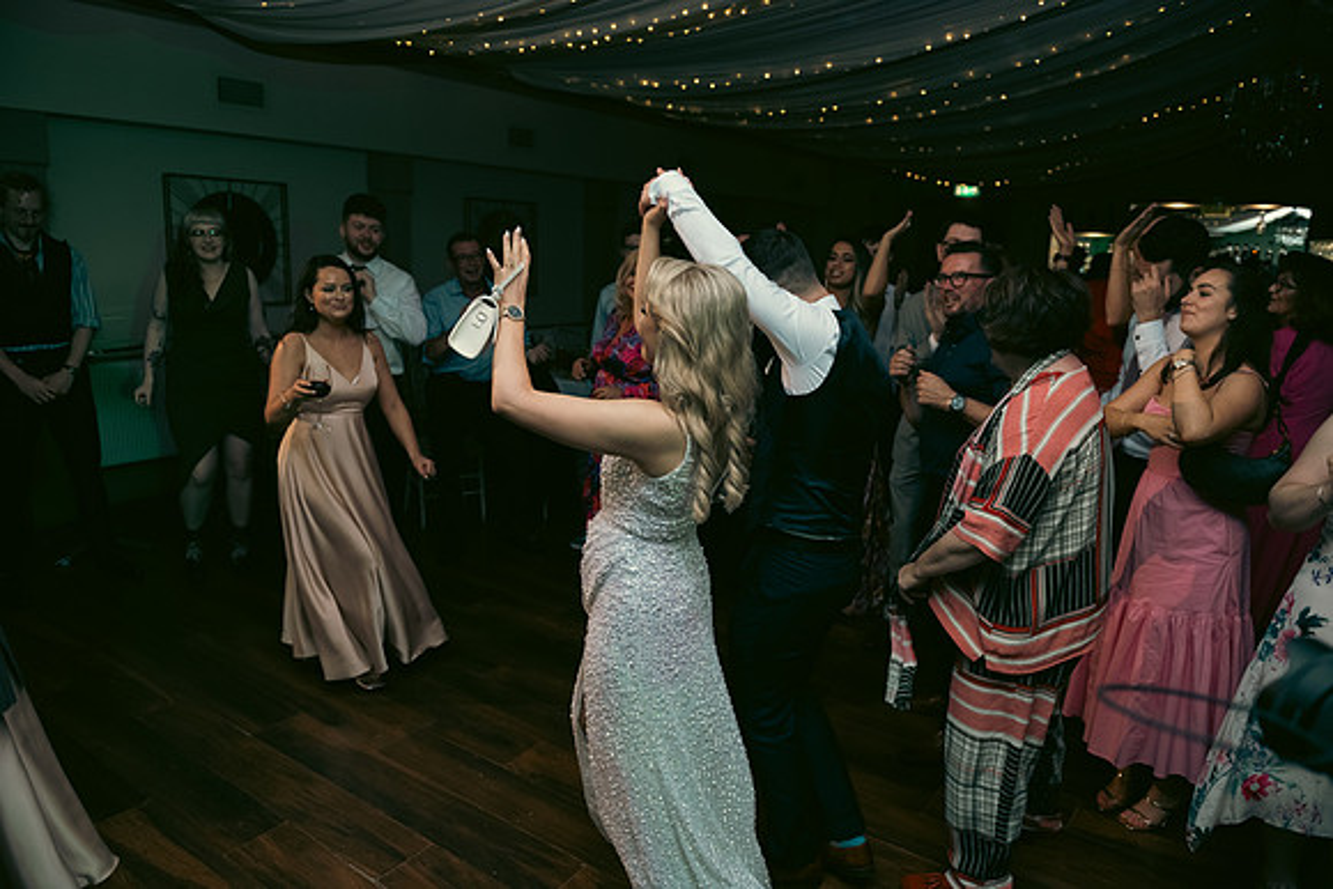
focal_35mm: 24
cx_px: 666
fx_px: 889
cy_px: 444
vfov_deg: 53.2
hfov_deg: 73.7
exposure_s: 1/160
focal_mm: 24
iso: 800
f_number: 3.5
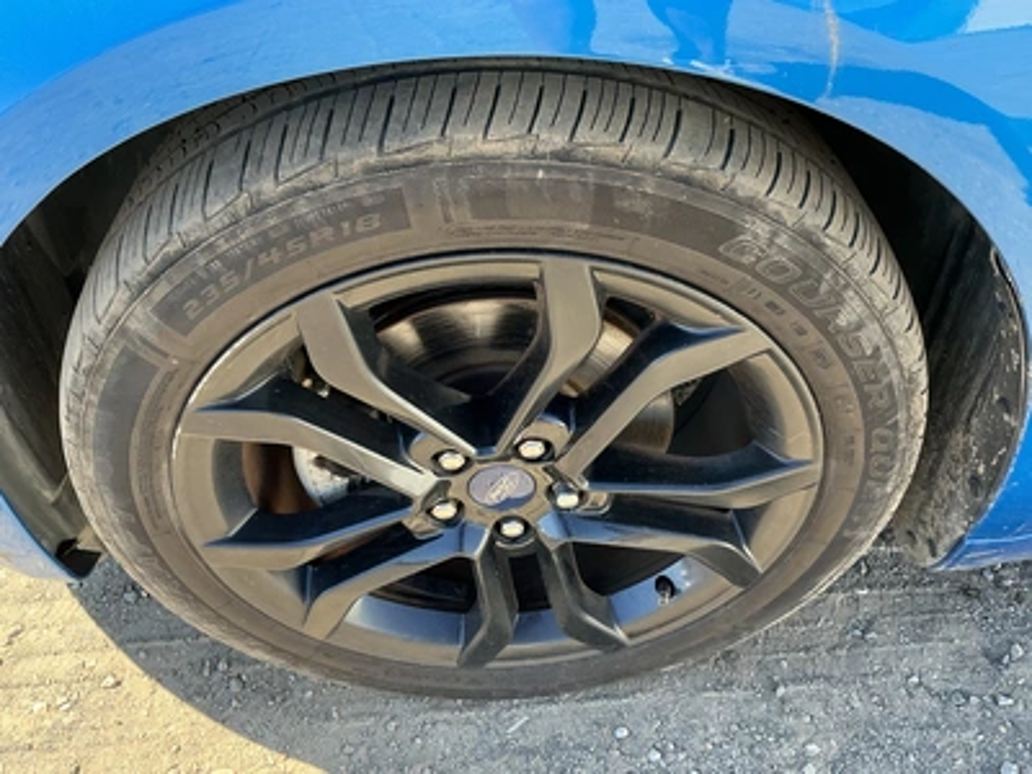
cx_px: 516
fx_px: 835
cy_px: 387
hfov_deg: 63.4
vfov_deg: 49.7
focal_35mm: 28
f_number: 1.8
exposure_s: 1/128
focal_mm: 3
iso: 32
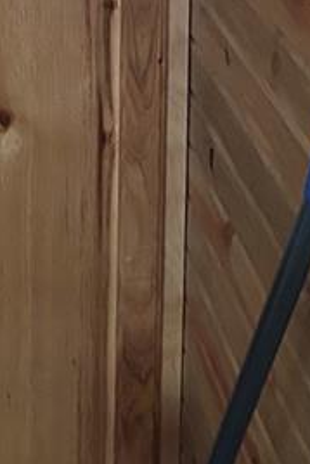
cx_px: -194
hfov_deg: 10.8
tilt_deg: -6.9
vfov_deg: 16.0
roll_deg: +0.8
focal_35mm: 121
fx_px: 1561
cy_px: -156
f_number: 1.6
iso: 640
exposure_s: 1/30
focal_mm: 5.96
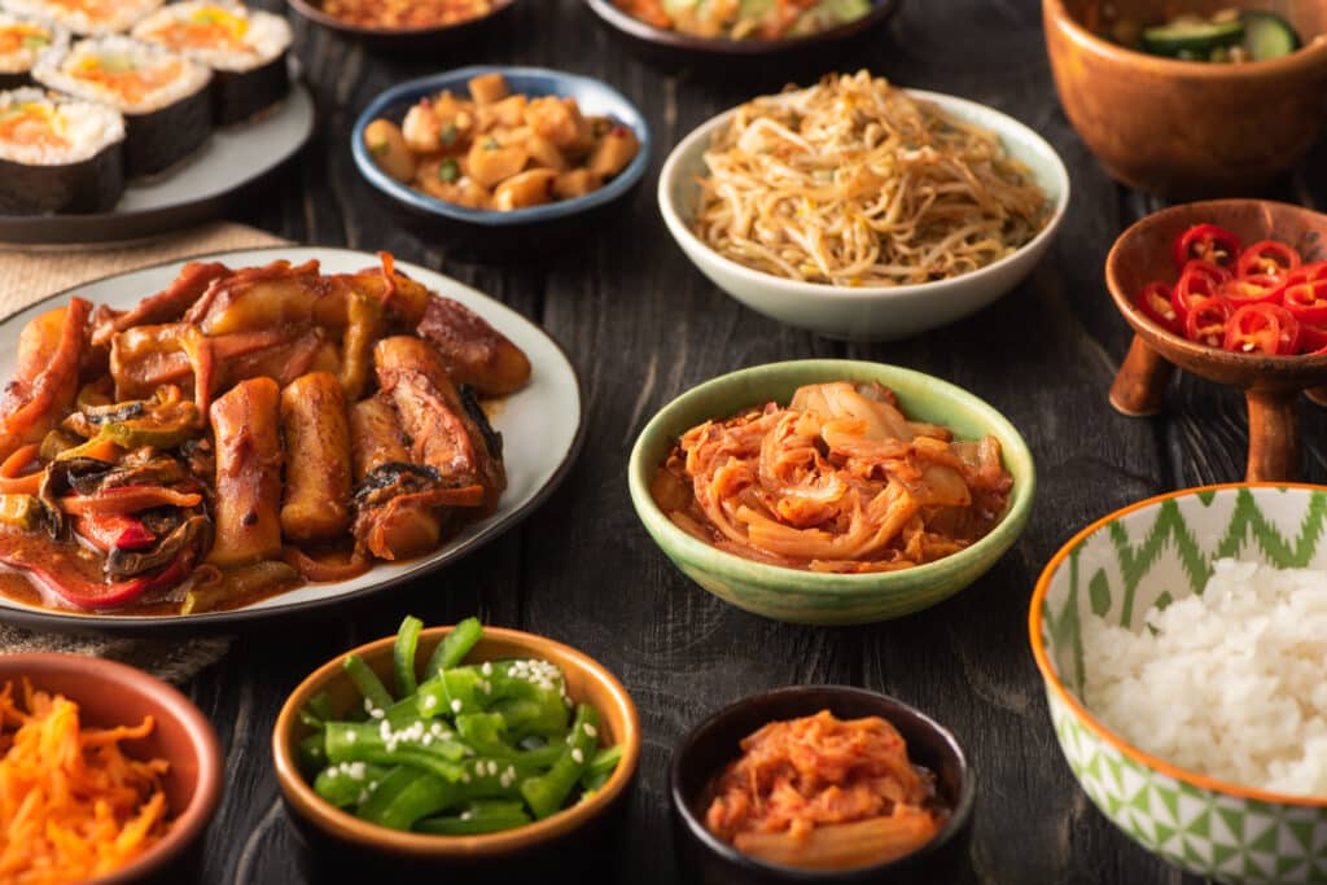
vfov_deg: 13.0
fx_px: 3871
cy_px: 442
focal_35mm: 105
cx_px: 664
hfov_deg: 19.5
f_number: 9
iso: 200
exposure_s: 1/160
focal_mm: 105
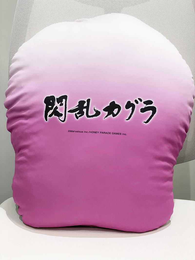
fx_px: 391
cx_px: 98
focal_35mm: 52
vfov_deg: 36.8
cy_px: 130
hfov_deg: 28.0
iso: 100
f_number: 2
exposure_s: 1/100
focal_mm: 6
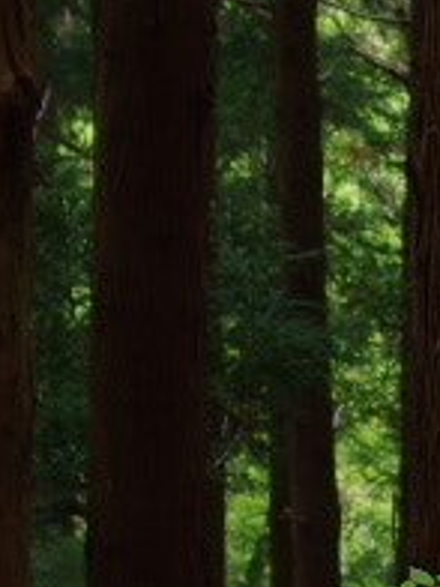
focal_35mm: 434
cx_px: 946
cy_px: 719
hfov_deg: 3.4
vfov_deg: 4.6
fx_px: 7355
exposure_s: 1/100
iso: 100
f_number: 2.5
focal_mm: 31
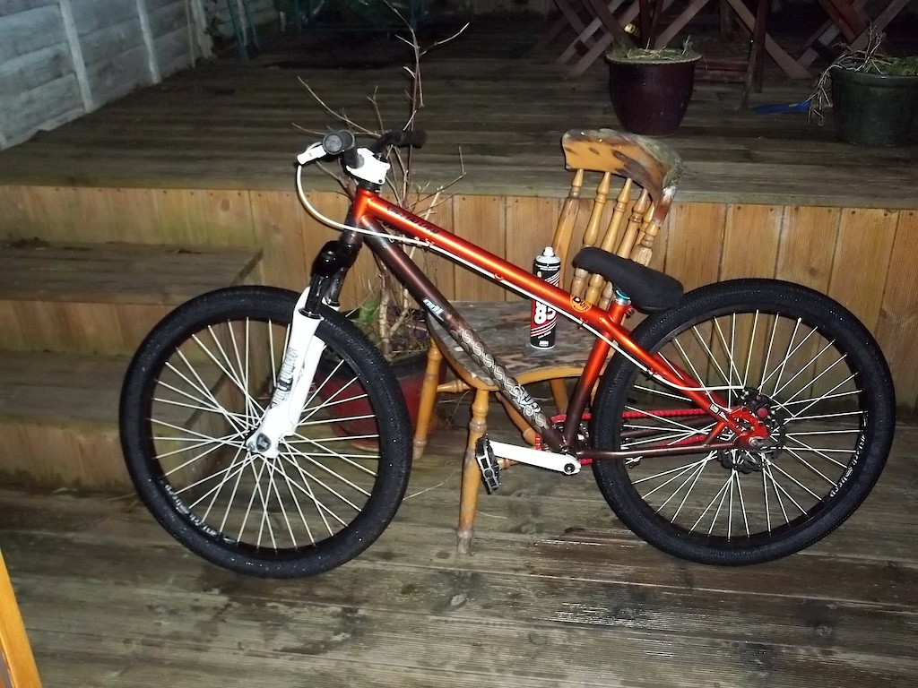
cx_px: 459
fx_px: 875
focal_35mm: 33
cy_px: 344
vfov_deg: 42.9
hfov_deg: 55.4
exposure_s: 1/30
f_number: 3.3
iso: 400
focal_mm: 5.9
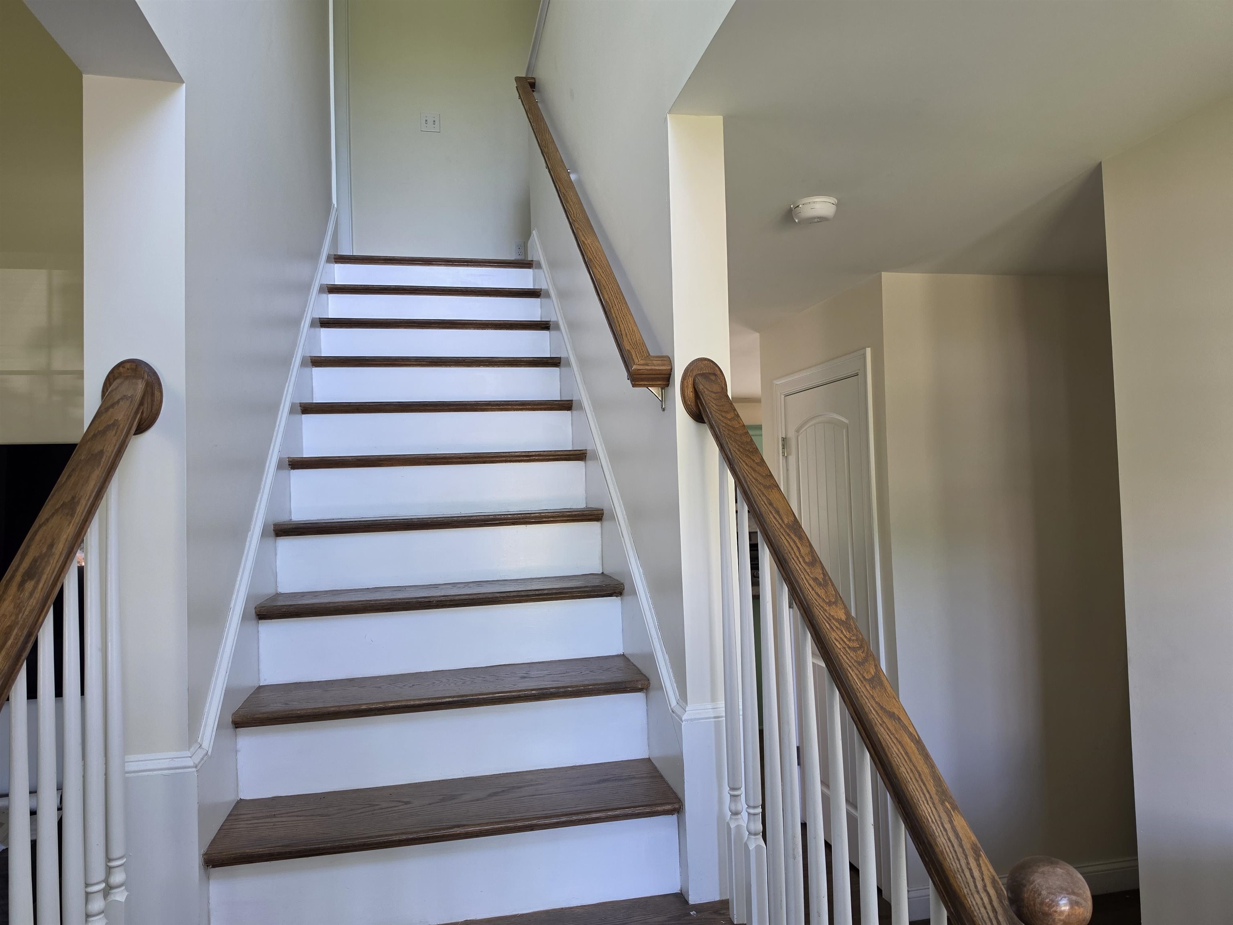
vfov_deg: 58.9
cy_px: 462
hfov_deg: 73.9
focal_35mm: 23
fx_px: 819
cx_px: 616
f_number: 1.4
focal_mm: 6.5
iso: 125
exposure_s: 1/120
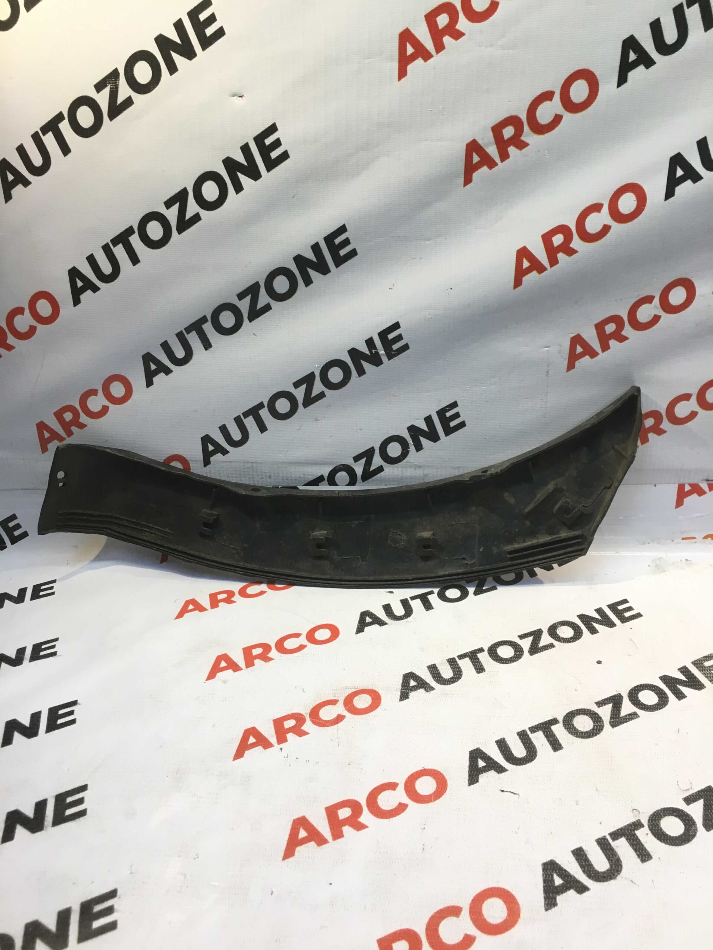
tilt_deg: -24.3
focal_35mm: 29
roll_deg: +2.3
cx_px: 356
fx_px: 796
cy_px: 475
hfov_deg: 48.2
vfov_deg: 61.7
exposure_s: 1/33
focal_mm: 4.15
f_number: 2.2
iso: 50
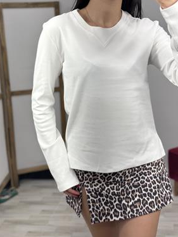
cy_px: 111
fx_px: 363
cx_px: 97
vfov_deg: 36.1
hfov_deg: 27.5
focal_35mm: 53
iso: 80
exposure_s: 1/193
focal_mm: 6.86
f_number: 1.78
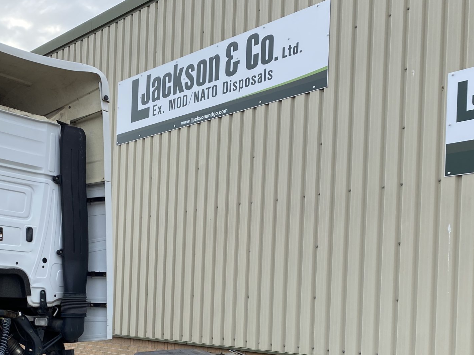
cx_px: 149
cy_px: 308
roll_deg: -1.7
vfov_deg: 29.8
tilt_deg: +2.3
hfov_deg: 39.8
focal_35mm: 47
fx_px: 644
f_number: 1.8
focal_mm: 4.25
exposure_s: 1/1429
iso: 32
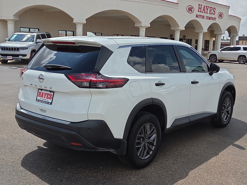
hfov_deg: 44.8
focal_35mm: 42
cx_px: 124
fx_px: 300
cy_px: 92
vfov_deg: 34.3
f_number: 1.8
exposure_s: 1/1667
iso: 25
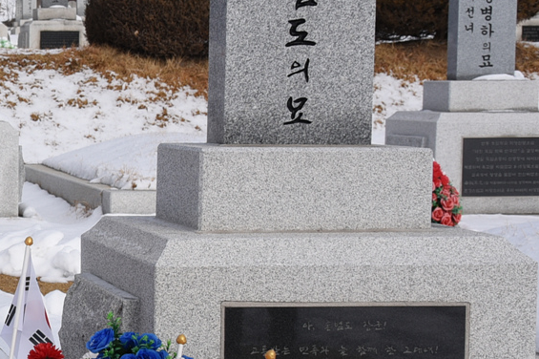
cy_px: 177
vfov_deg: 13.4
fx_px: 1526
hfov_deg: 17.6
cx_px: -311
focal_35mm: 102
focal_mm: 30
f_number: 9
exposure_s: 1/320
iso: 100
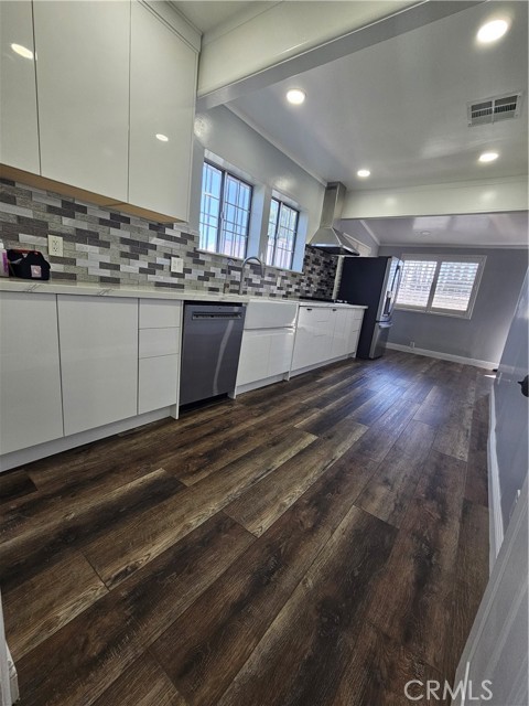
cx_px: 264
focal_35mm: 13
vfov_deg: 106.2
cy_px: 353
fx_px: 265
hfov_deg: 89.9
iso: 80
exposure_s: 1/120
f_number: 2.2
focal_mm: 2.2
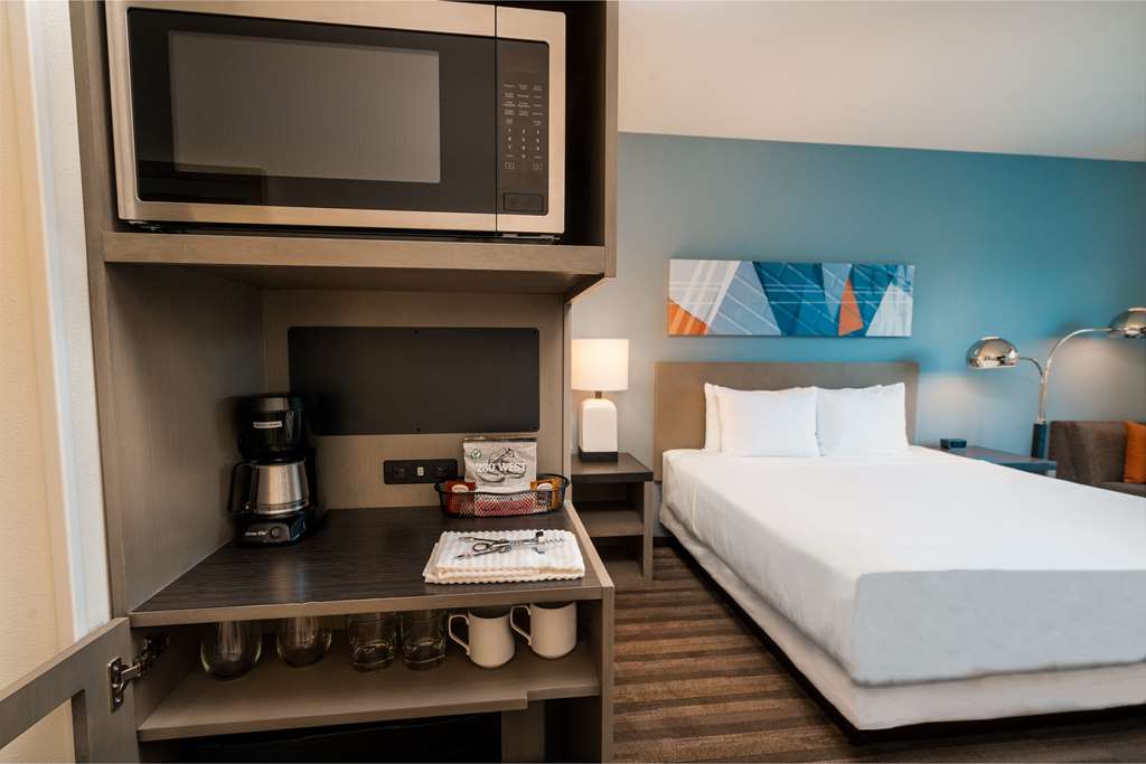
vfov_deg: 73.8
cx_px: 573
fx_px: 509
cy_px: 382
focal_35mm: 16
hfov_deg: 96.7
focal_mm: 16
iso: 400
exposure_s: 1/200
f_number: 8
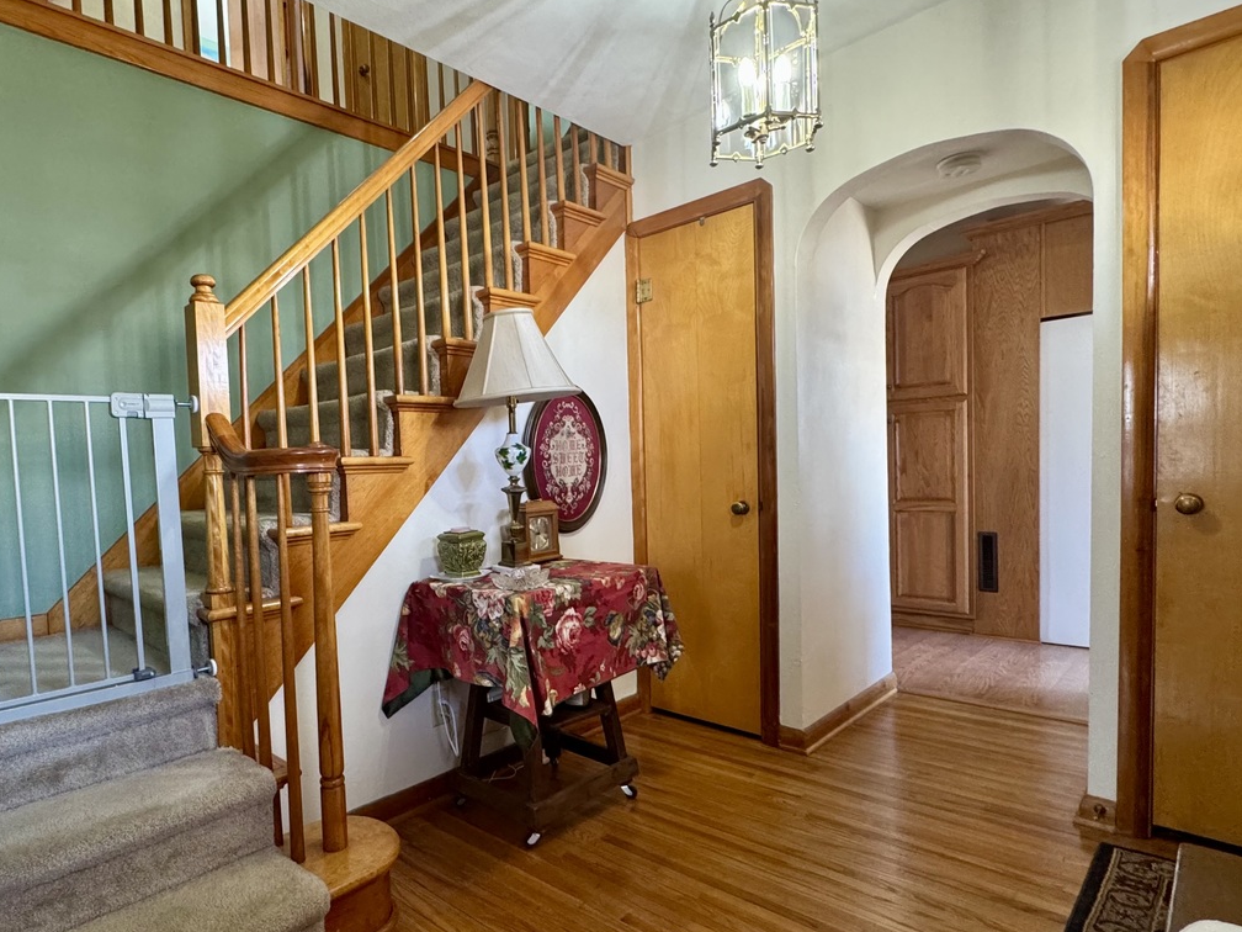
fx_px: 718
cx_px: 487
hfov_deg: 80.6
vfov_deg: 65.9
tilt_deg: -4.3
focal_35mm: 20
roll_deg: +2.0
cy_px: 504
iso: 500
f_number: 2.2
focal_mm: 2.22
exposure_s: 1/60
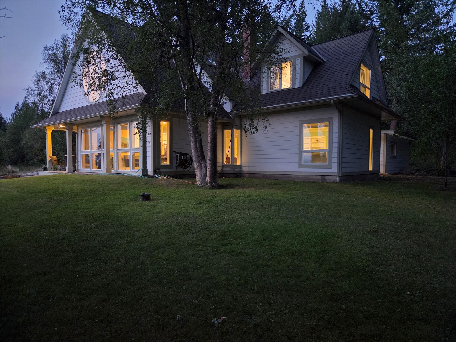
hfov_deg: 73.9
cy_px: 171
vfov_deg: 58.9
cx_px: 228
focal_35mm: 23
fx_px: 303
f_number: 1.8
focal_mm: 5.4
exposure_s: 1/30
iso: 1250
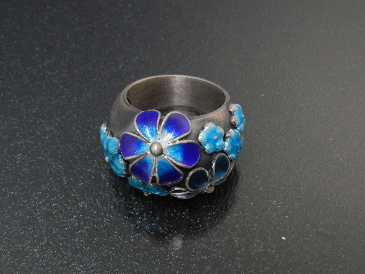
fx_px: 664
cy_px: 141
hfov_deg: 30.7
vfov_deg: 23.3
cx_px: 177
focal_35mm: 63
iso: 800
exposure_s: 1/30
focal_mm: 10.6
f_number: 8
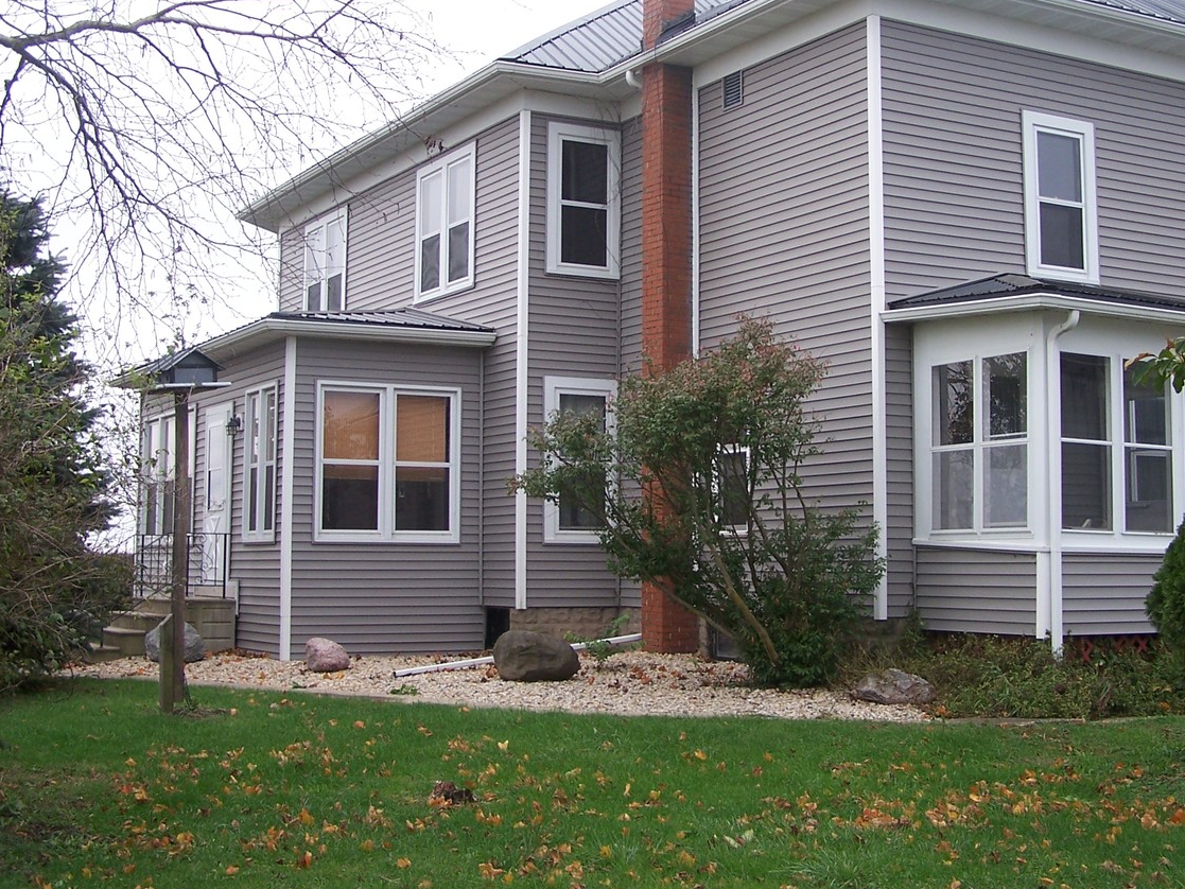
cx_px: 677
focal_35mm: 49
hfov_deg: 38.8
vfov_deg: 29.6
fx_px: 1678
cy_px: 350
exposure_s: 1/125
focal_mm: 6.3
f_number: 2.8
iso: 80
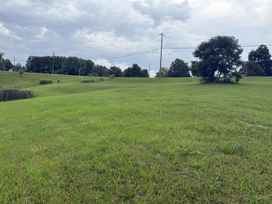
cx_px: 136
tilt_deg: -4.6
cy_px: 102
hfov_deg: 71.6
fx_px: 189
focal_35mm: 24
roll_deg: -2.7
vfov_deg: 56.8
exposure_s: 1/1174
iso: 80
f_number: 1.78
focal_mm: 6.76
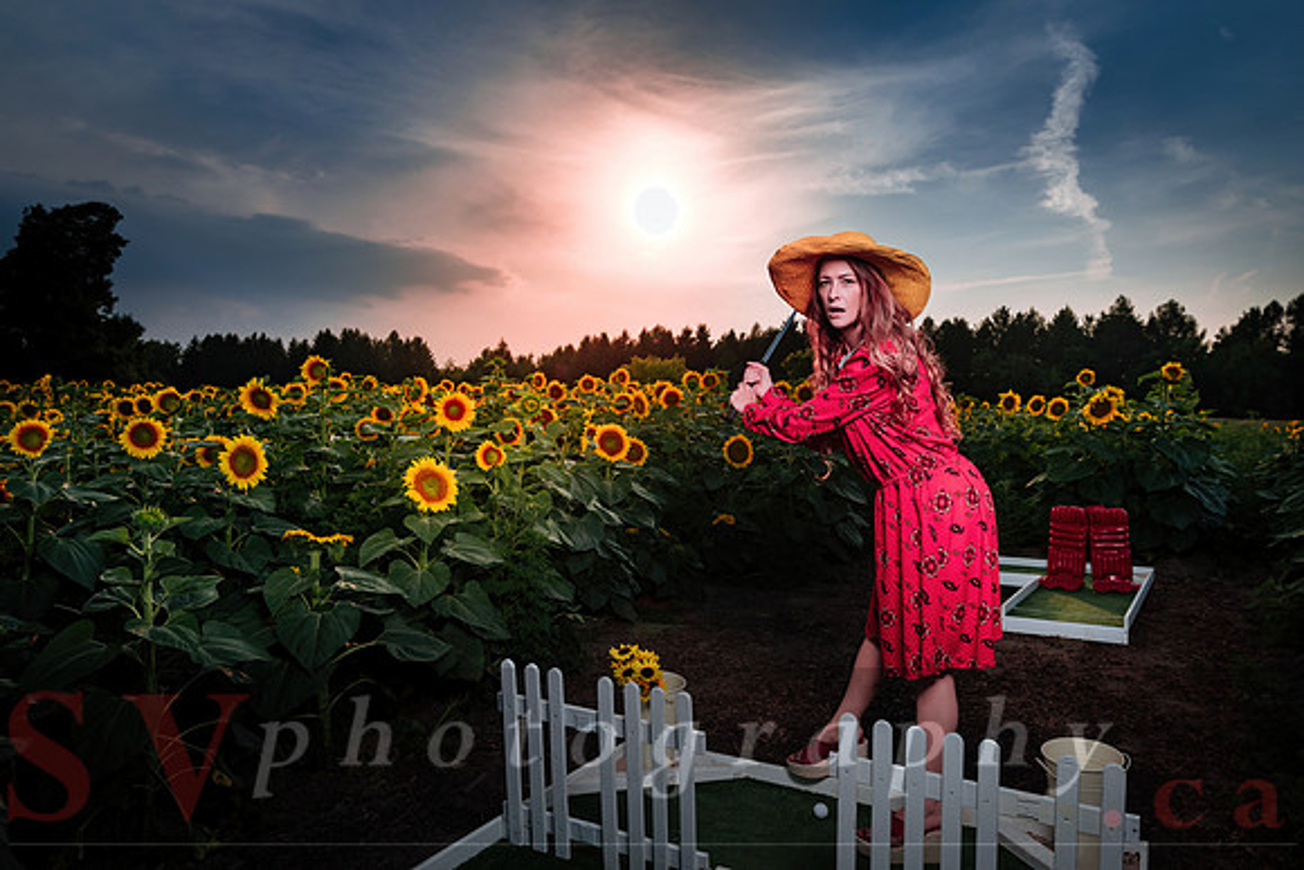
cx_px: 652
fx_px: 910
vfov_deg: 51.1
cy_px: 435
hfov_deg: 71.2
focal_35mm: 25
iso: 64
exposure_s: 1/250
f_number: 5.6
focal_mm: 24
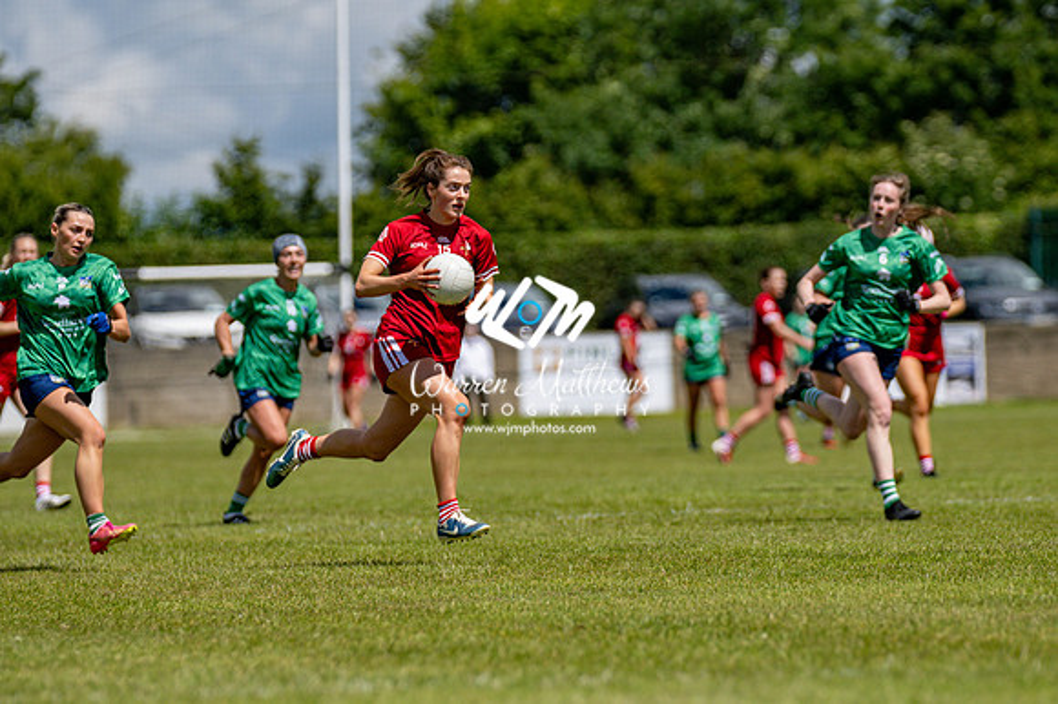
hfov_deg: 6.2
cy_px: 352
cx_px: 529
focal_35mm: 330
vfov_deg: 4.2
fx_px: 9692
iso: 140
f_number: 2.8
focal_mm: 220
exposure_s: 1/6400
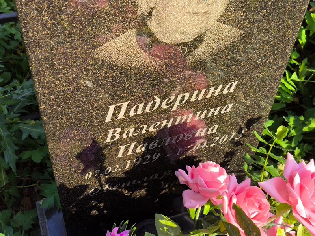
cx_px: 158
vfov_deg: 29.1
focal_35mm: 50
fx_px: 455
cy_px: 118
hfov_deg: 38.2
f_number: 1.7
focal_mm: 4.71
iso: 50
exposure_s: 1/541
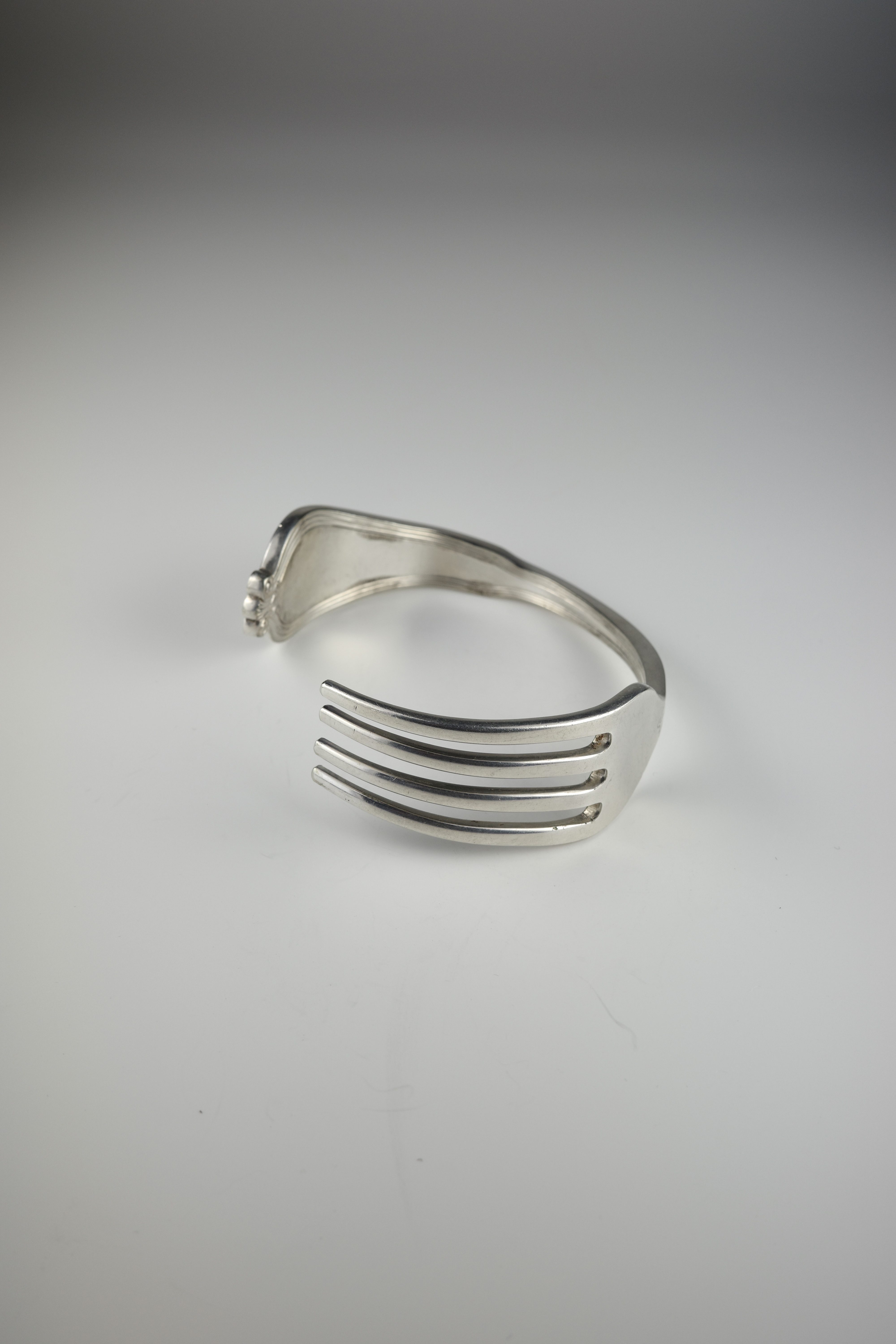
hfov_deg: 33.4
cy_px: 672
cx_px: 448
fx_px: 1493
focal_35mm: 40
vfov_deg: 48.5
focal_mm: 26
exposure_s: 1/50
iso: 100
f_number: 8
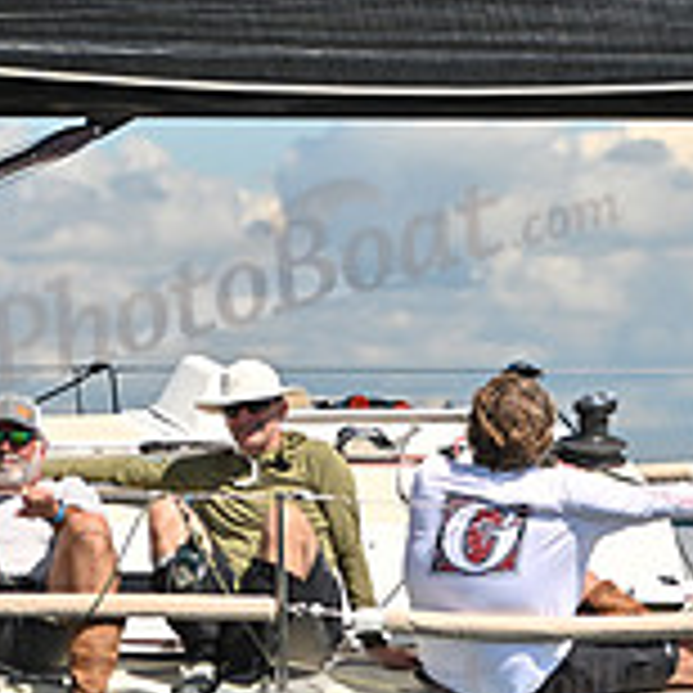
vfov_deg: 5.6
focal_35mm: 313
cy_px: 443
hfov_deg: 5.6
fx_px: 7089
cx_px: 855
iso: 250
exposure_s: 1/2500
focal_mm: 98
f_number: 2.8
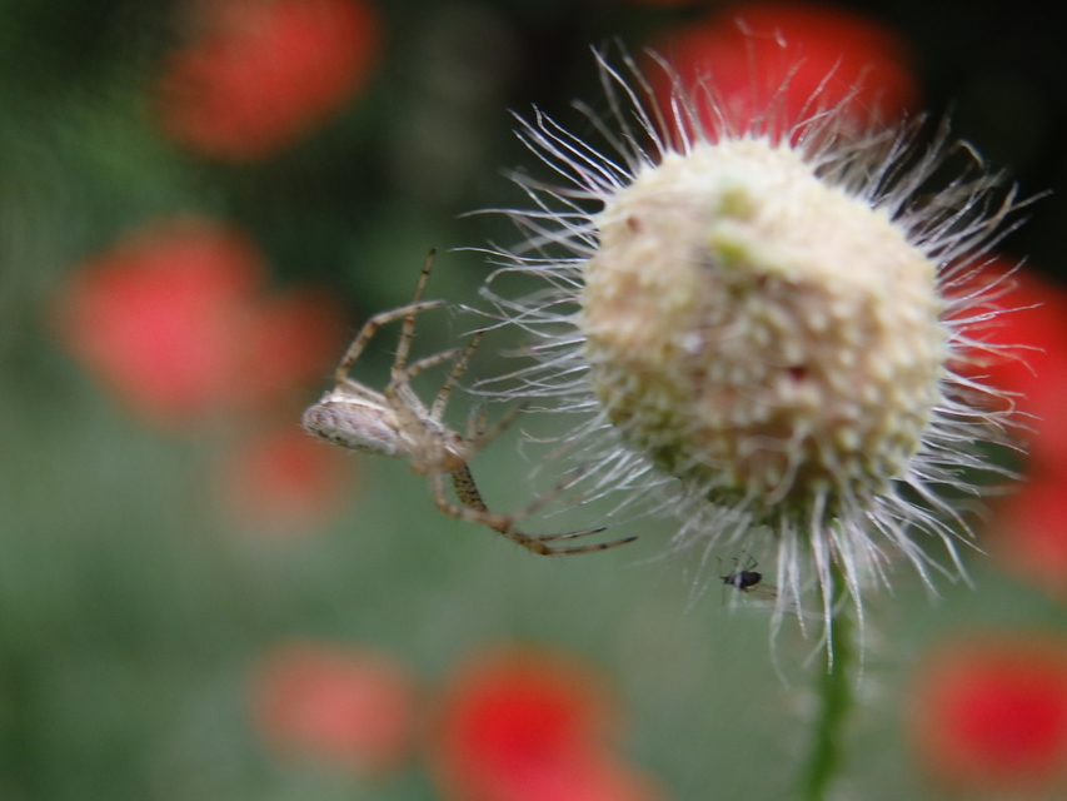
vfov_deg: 22.3
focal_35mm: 66
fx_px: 2035
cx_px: 534
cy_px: 400
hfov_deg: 29.4
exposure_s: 1/100
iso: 200
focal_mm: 11.9
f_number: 4.4
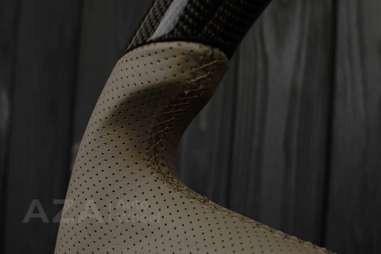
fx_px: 556
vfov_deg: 25.8
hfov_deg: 37.8
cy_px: 127
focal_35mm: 52
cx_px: 190
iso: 500
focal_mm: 35
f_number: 6.3
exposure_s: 1/125
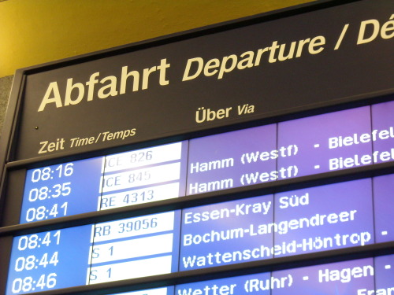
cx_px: 197
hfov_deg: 18.7
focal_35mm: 105
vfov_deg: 14.1
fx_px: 1195
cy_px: 148
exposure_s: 1/33
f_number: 4.7
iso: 400
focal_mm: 17.1
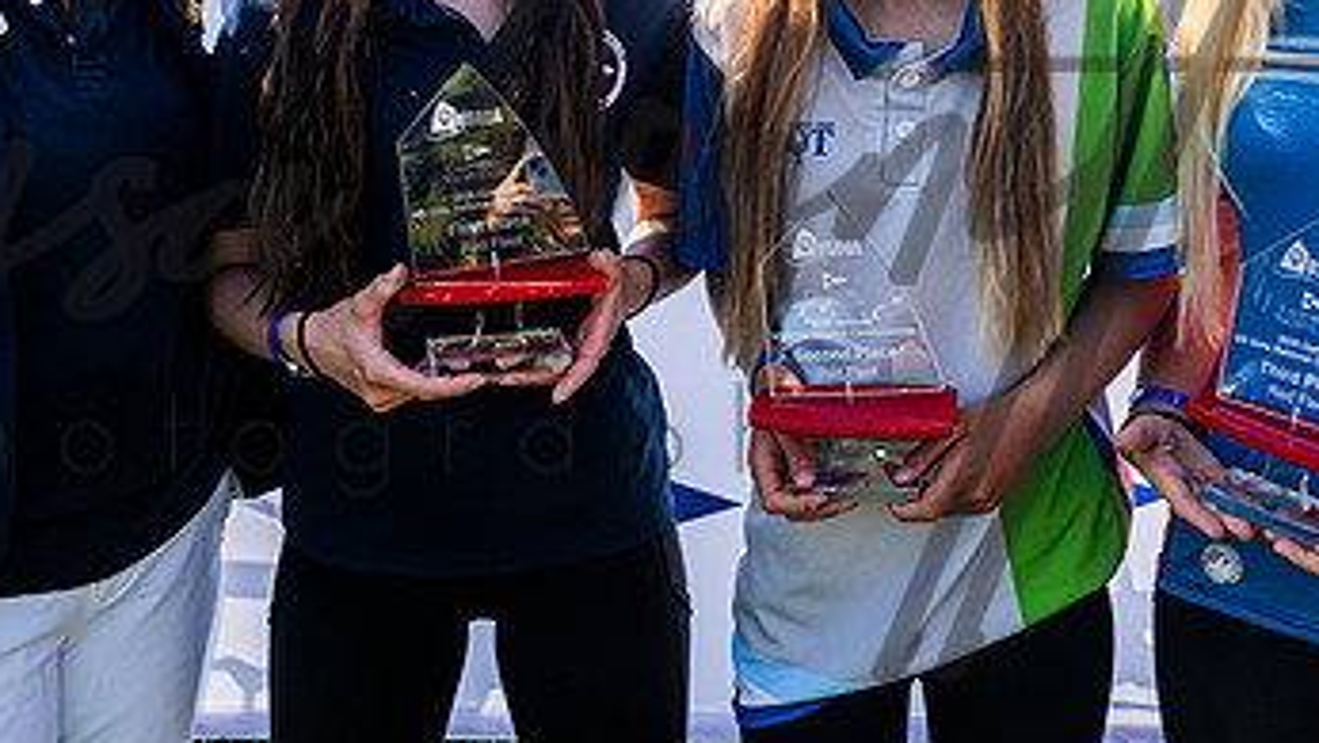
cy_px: 11
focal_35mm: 61
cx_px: 739
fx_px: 2134
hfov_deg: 34.3
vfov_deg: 19.2
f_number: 11
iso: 800
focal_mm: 28
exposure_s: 1/500
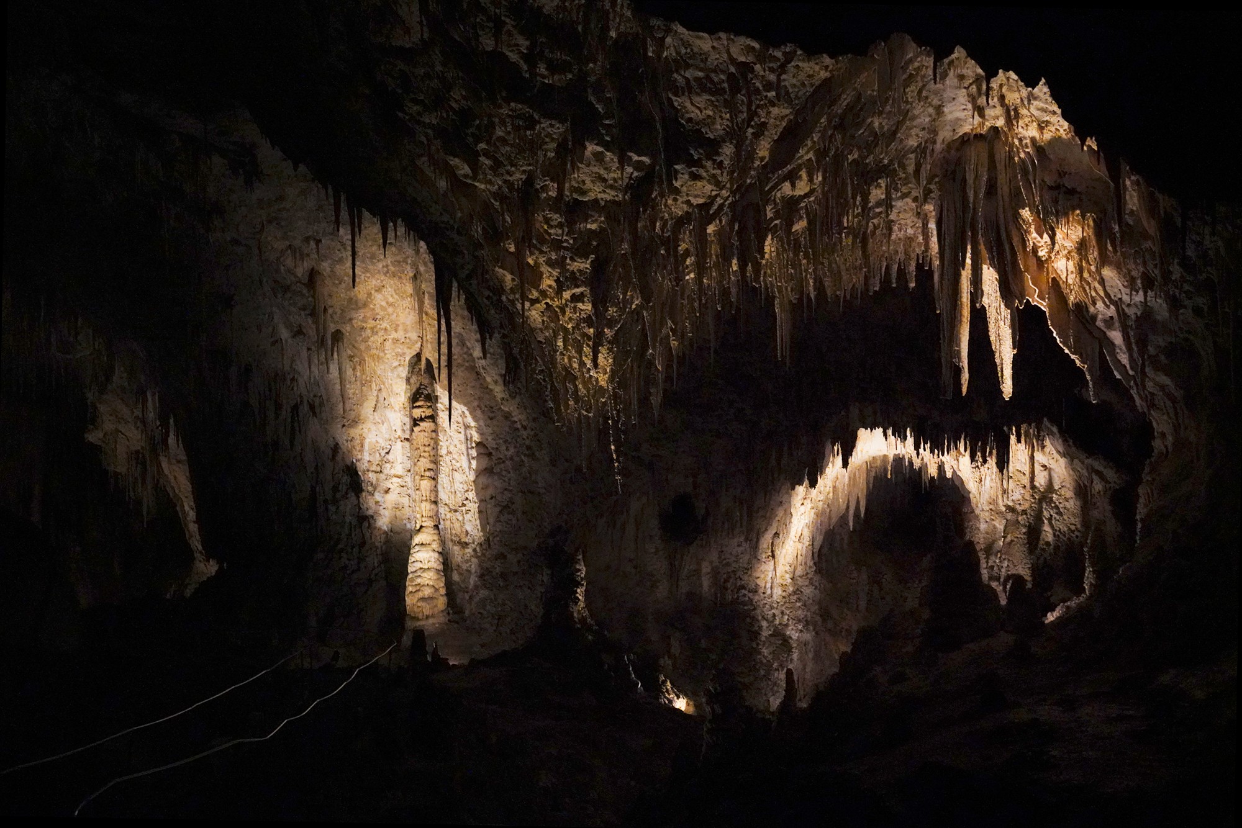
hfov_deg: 43.6
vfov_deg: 29.9
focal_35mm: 45
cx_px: 621
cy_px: 414
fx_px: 1553
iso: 12800
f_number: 5.6
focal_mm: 45
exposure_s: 1/80
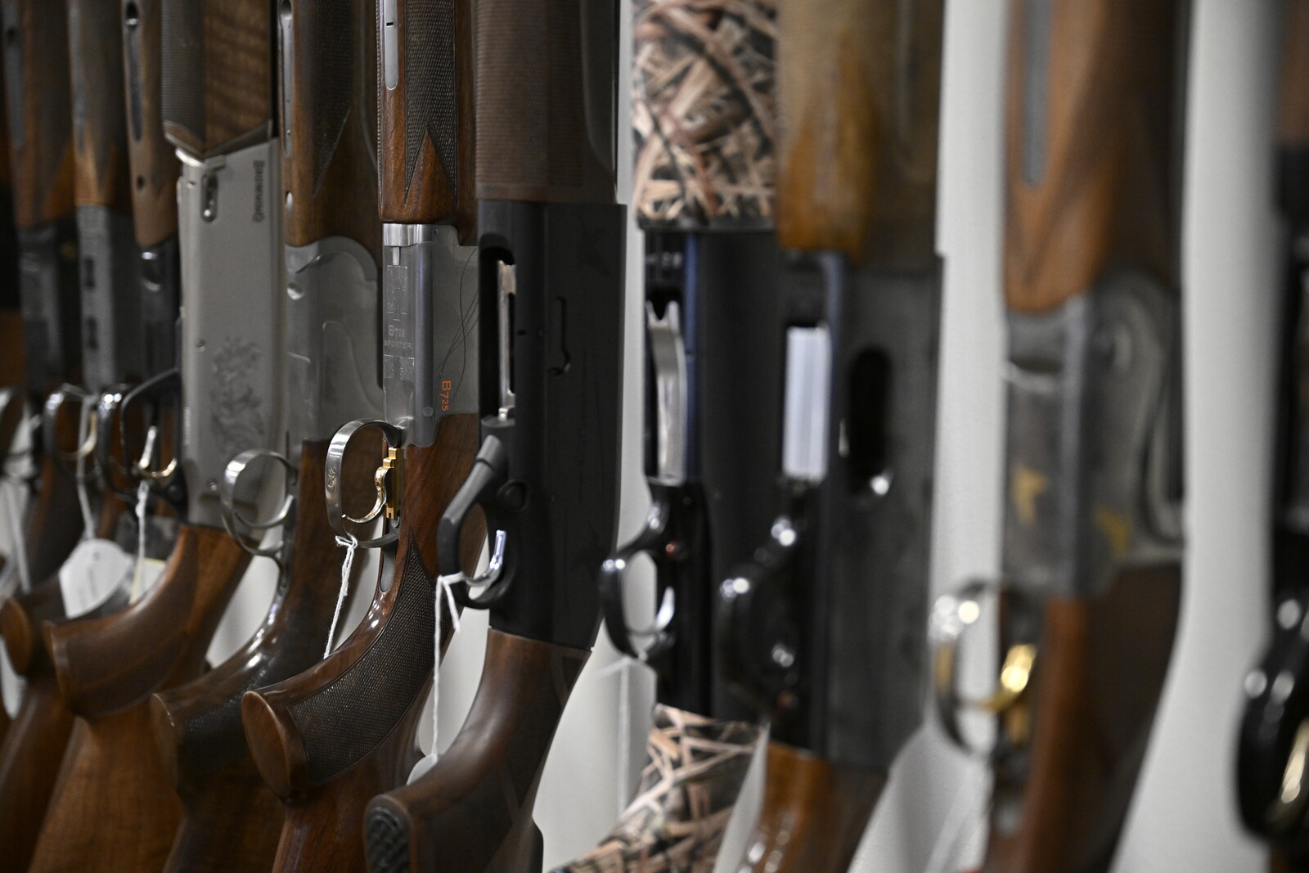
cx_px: 654
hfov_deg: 35.1
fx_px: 2073
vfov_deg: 23.8
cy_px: 436
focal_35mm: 57
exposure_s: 1/80
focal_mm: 57
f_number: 2.8
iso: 2500
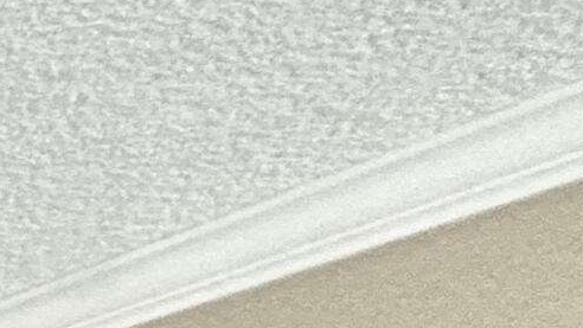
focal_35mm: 93
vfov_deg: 9.2
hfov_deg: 11.3
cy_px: 1101
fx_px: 1438
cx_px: -1191
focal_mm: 2.22
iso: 250
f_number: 2.2
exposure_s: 1/60
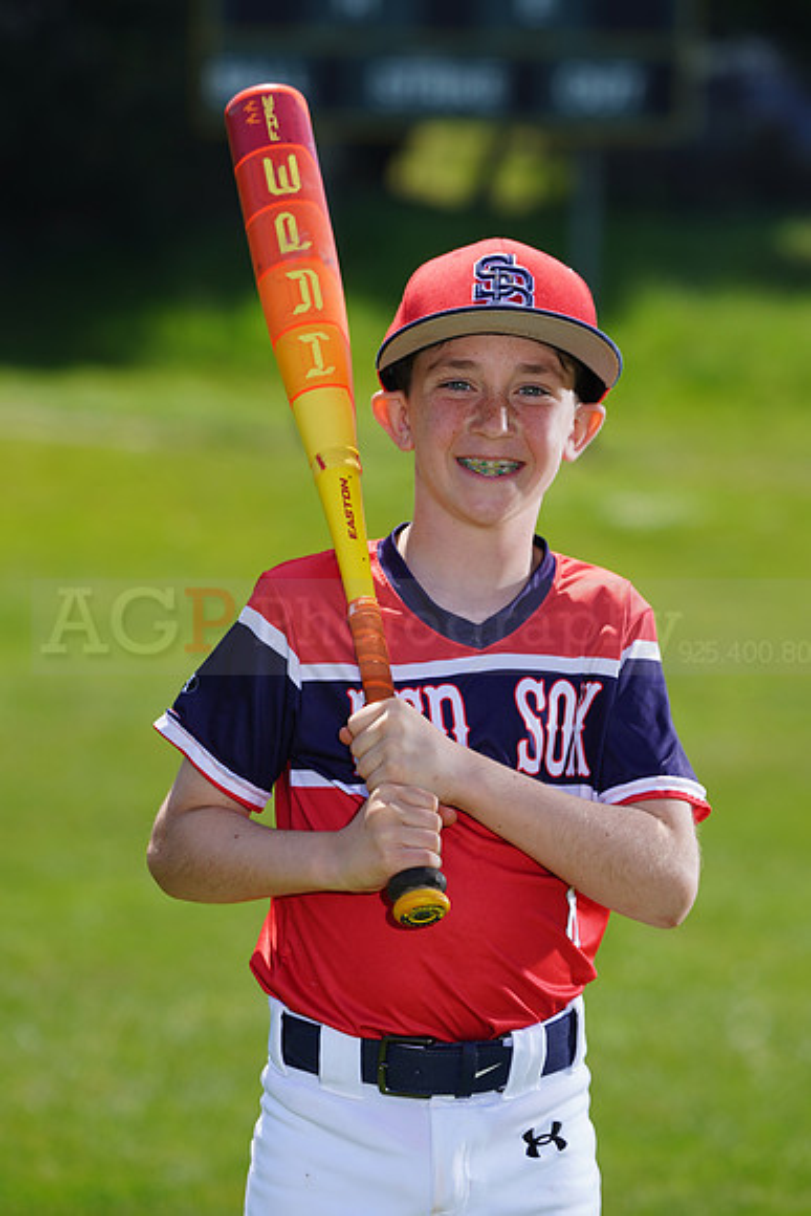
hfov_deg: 6.2
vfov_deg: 9.3
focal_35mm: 221
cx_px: 406
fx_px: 7463
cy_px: 608
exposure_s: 1/250
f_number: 7.1
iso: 100
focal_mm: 221
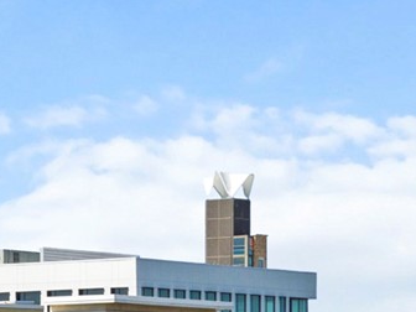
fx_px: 3137
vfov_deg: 5.7
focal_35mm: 261
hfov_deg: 7.5
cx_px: -170
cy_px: 379
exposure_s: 1/640
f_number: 8
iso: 200
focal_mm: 28
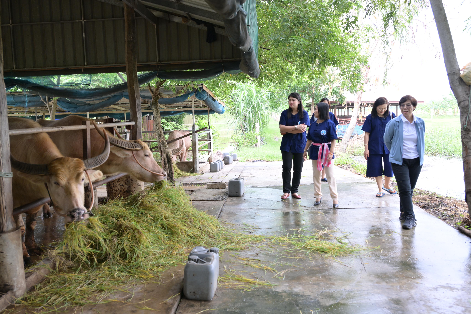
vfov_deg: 39.4
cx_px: 236
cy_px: 157
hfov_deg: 56.5
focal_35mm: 34
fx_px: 438
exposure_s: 1/200
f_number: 4
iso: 640
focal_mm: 33.5
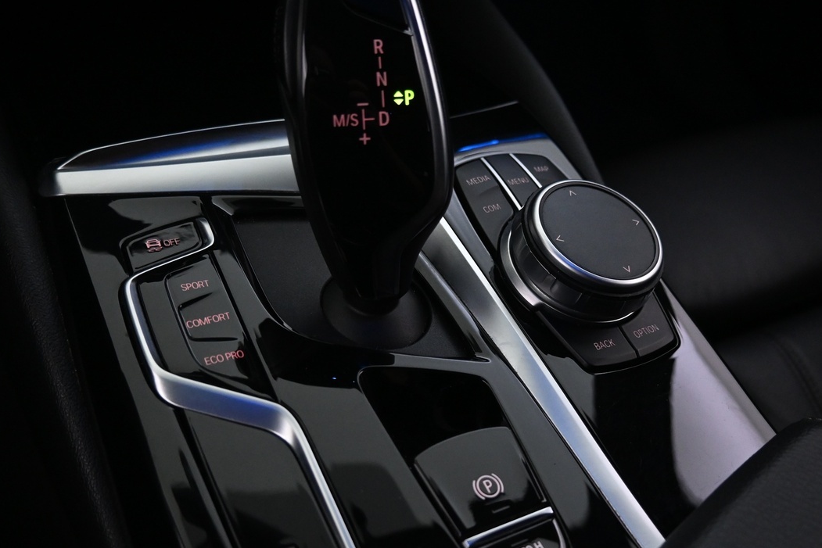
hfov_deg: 51.8
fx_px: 845
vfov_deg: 35.9
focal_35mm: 37
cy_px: 321
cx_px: 451
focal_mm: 16
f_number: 3.5
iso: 1400
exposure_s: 1/25
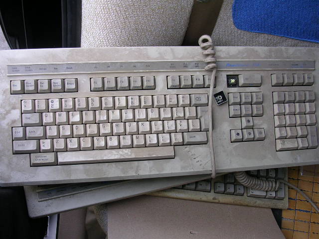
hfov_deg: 49.0
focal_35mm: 38
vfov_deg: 37.7
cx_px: 160
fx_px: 350
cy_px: 120
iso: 50
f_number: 2.8
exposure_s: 1/164
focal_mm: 5.8
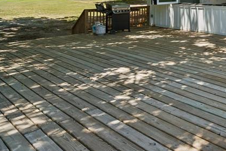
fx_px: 245
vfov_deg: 30.8
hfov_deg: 37.2
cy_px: -11
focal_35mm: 39
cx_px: 274
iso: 200
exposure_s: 1/160
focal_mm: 16
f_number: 8
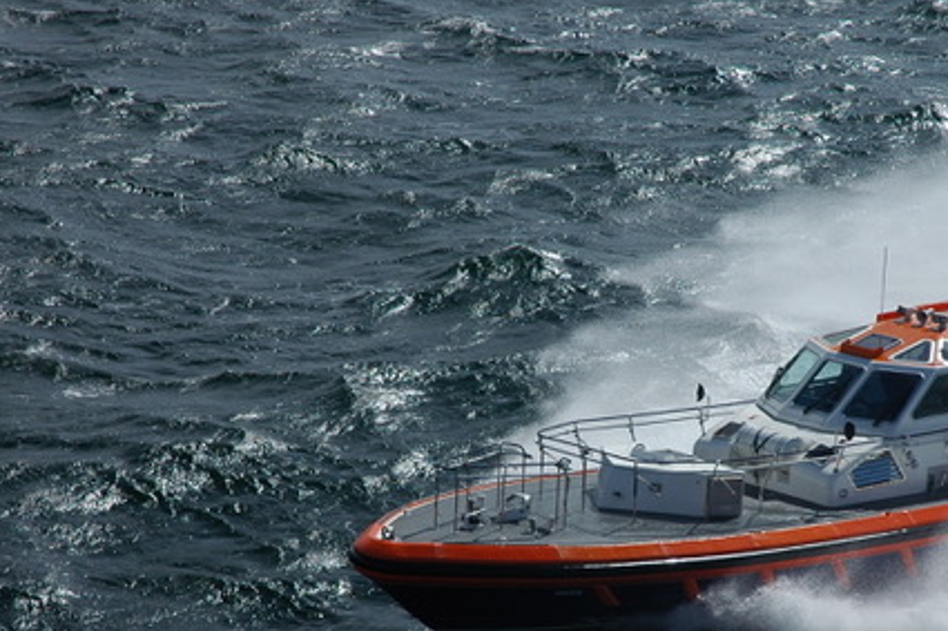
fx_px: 4159
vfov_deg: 8.7
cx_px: 676
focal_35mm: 158
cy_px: 446
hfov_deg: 13.0
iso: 200
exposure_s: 1/500
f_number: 11
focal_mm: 70
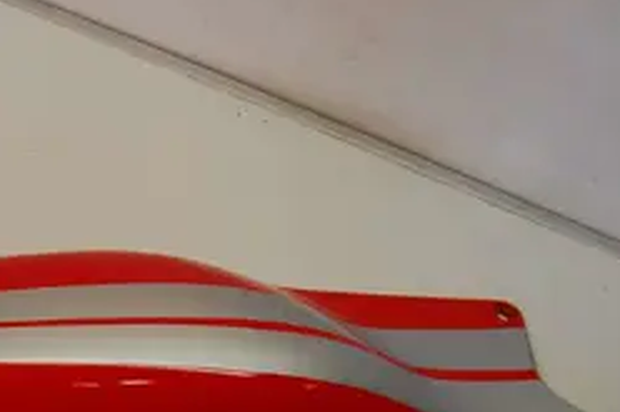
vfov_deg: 22.4
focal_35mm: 59
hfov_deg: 32.8
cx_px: 106
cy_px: 367
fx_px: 1015
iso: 360
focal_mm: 18
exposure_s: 1/125
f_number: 5.6
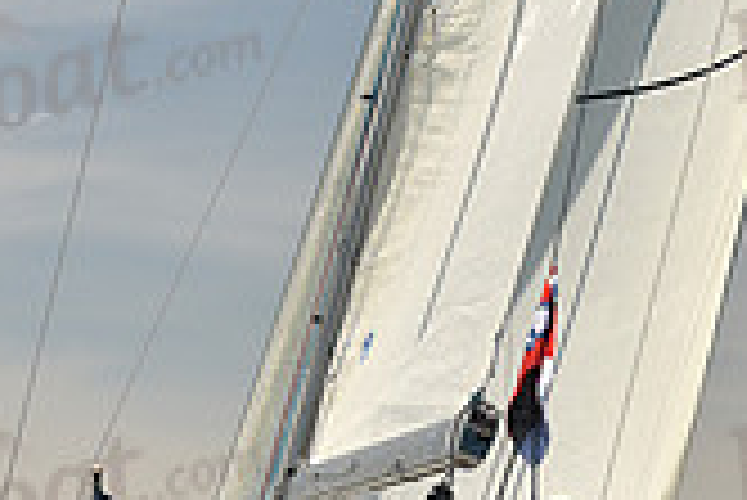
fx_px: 5067
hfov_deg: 8.4
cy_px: 696
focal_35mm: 244
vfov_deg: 5.6
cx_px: 500
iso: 250
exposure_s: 1/800
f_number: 5.6
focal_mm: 70
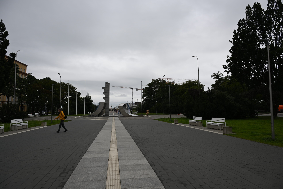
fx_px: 189
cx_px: 142
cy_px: 94
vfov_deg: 53.1
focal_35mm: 24
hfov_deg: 73.7
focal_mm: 24
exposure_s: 1/125
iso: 100
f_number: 6.3
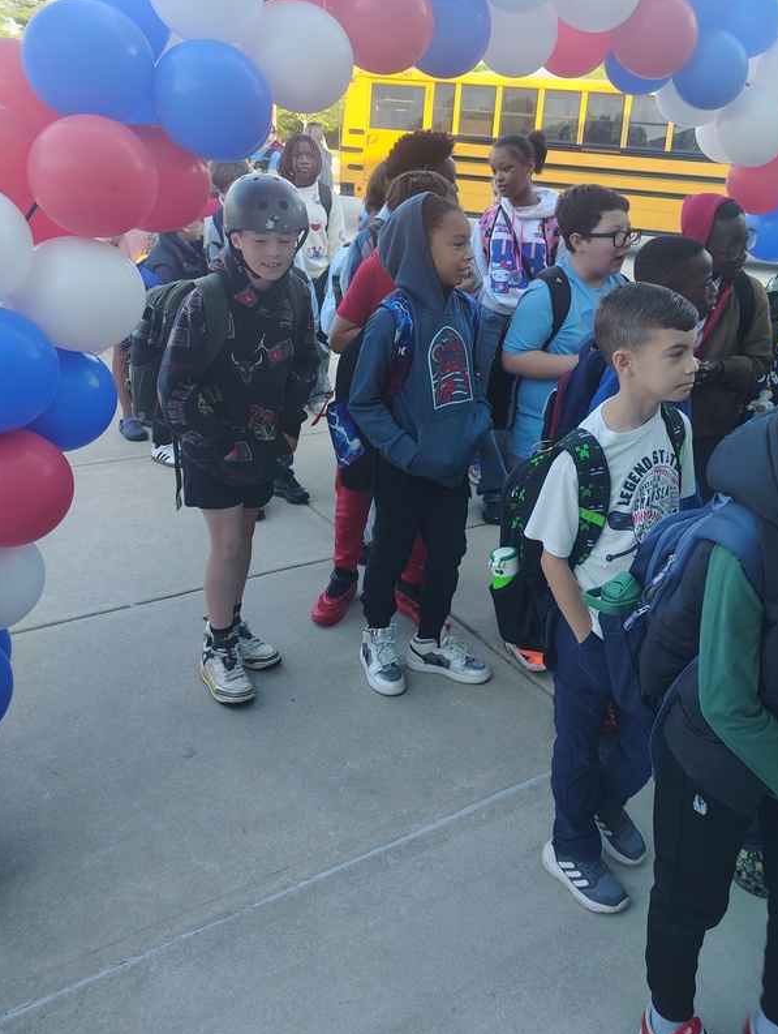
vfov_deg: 57.8
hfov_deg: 45.1
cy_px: 413
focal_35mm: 31
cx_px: 497
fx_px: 927
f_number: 1.8
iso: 185
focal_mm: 5.56
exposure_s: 1/120
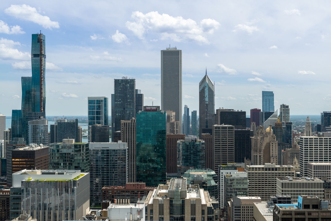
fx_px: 478
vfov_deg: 26.0
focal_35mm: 52
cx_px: 166
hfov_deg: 38.2
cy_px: 110
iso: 400
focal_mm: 52
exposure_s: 1/640
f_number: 9
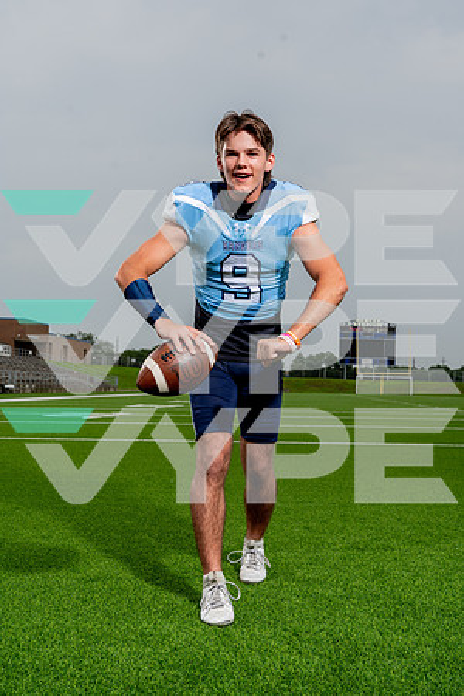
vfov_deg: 47.4
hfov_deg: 32.6
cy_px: 348
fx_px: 793
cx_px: 232
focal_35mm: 41
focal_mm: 41
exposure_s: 1/250
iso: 160
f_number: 8
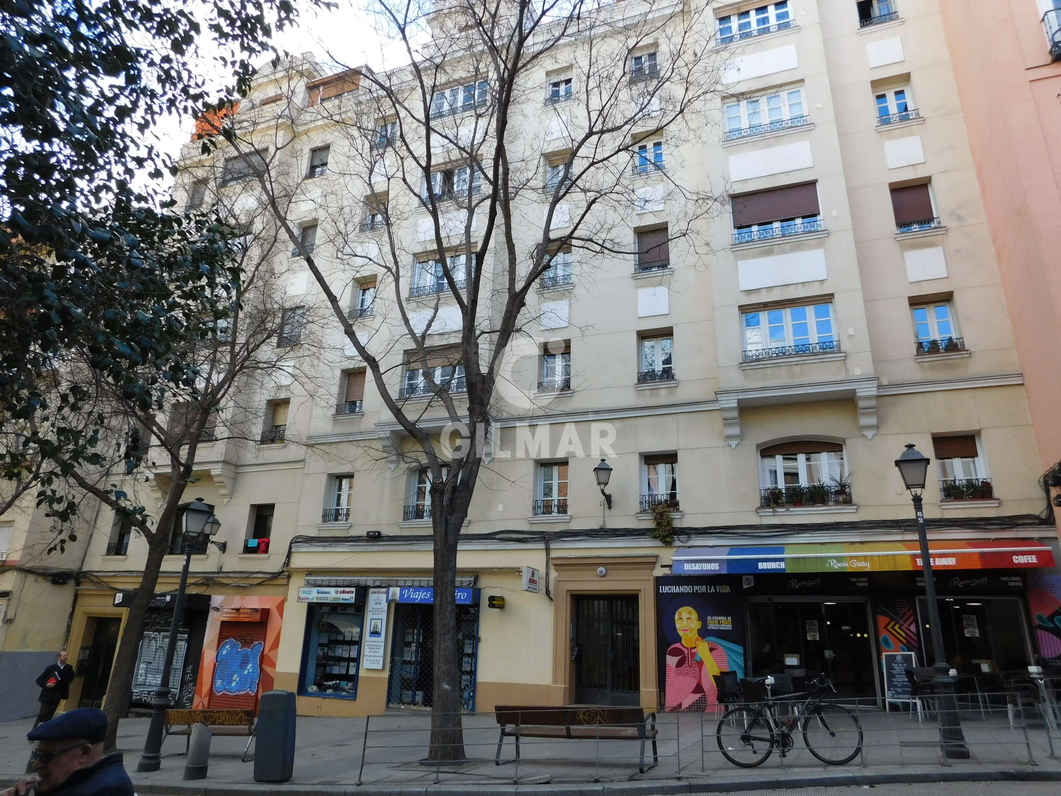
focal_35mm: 23
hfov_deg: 73.9
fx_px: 705
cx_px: 530
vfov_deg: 58.9
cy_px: 398
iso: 125
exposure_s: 1/400
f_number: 3
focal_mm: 4
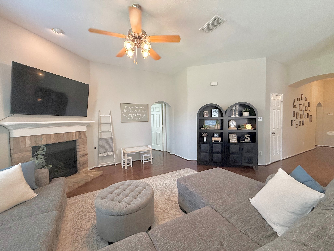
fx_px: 135
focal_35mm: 14
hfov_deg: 102.1
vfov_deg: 85.7
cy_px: 126
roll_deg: +0.9
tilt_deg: -1.2
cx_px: 167
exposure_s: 1/120
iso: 320
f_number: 2.2
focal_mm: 2.22
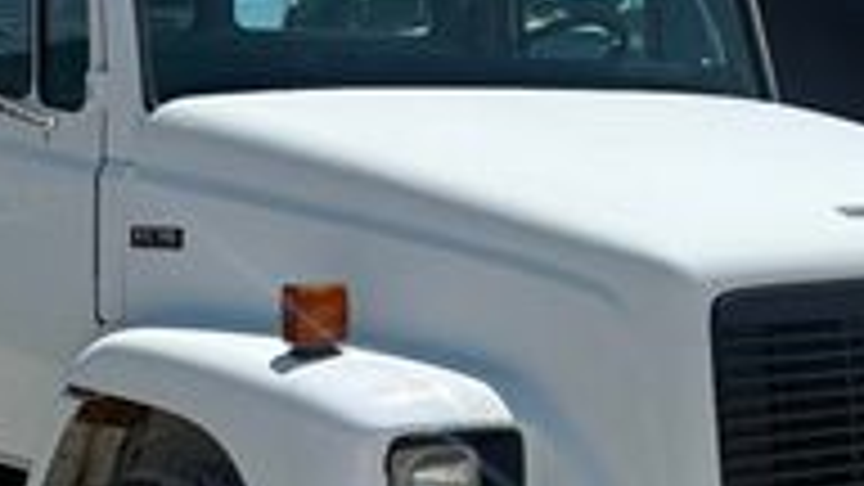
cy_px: 202
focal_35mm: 87
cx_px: 342
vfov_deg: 13.9
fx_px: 1993
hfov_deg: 24.4
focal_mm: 6.76
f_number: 1.78
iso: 80
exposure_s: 1/7353
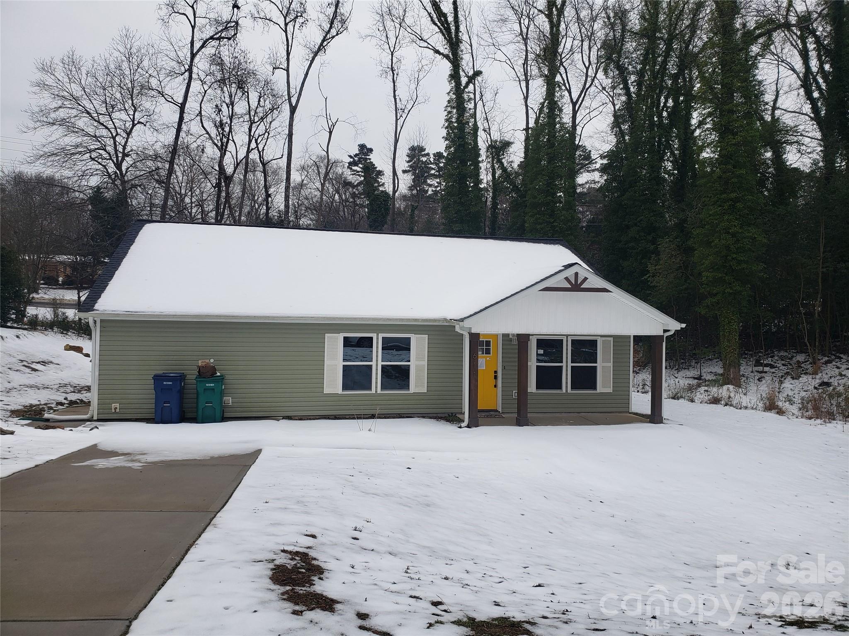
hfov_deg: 67.3
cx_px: 424
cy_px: 318
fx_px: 638
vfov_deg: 53.1
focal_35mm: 26
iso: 50
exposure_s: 1/479
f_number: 2.4
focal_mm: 4.3
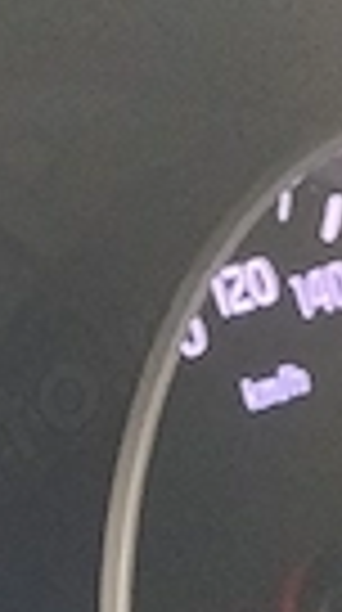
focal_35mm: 186
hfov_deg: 6.3
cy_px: 634
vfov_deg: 11.5
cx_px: -297
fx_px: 3014
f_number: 1.8
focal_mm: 4.22
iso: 200
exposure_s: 1/33
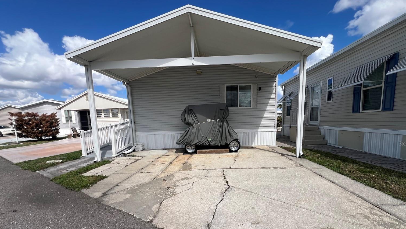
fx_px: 161
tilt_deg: -7.7
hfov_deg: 103.0
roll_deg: +1.5
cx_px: 209
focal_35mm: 15
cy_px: 143
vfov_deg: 69.4
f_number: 1.8
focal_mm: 1.57
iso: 32
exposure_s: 1/2732
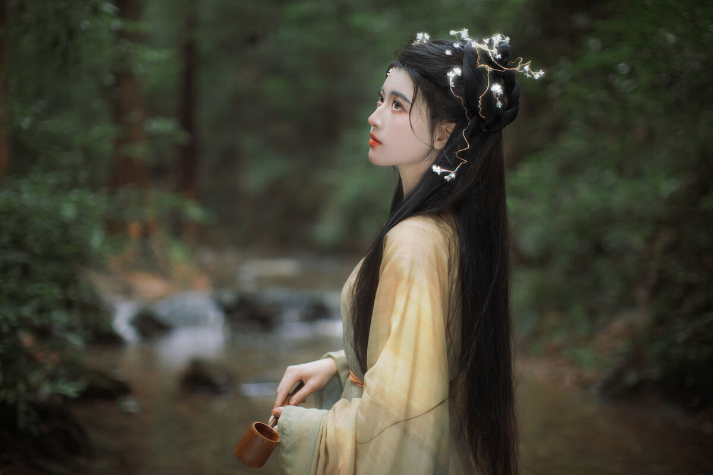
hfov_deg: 40.3
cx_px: 356
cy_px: 238
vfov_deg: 27.5
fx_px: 970
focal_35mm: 49
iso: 640
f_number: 1.4
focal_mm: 50
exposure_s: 1/100
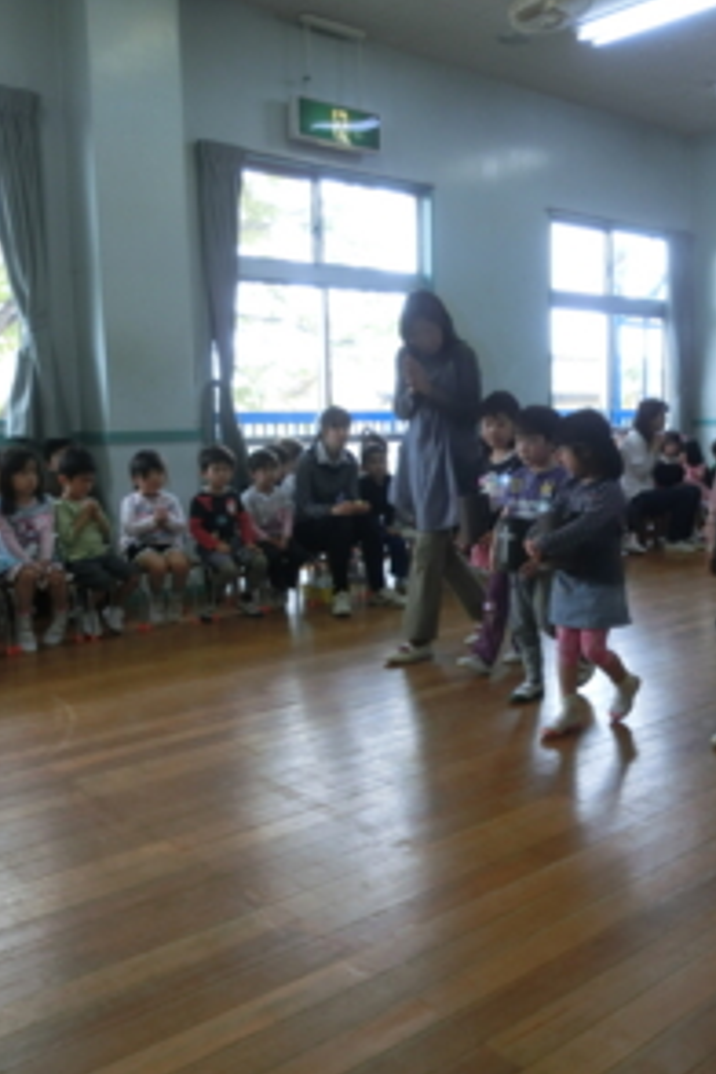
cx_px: 490
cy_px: 533
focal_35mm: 34
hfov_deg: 38.4
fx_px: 1014
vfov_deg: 55.8
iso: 320
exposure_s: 1/250
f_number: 3
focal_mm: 4.24
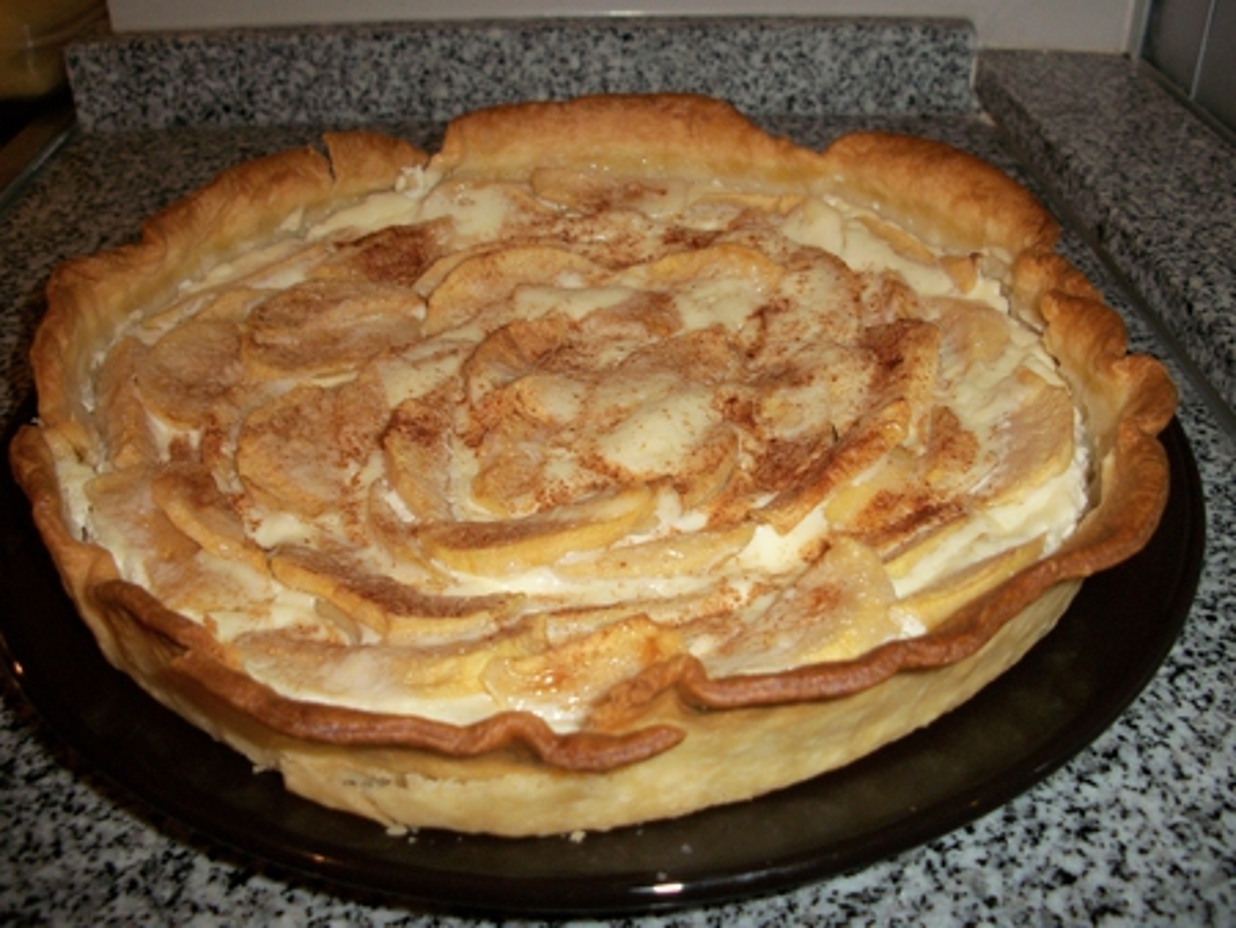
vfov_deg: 40.7
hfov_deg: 52.6
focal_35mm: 35
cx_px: 618
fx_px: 1250
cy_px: 464
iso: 160
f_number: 3.1
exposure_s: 1/30
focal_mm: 6.3
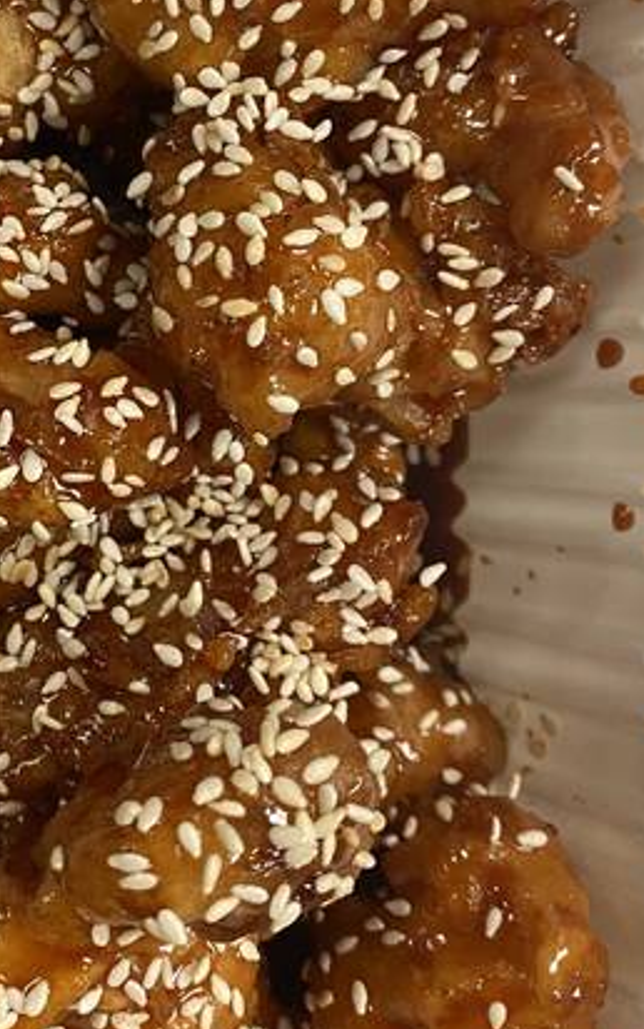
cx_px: 117
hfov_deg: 25.9
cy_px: 381
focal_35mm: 49
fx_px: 1374
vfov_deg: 40.7
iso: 160
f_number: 1.8
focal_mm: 4.25
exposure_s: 1/60
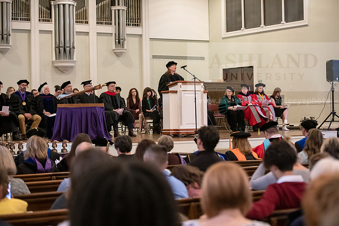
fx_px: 659
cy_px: 113
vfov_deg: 19.5
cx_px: 170
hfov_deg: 28.8
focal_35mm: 70
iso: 4000
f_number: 3.2
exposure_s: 1/200
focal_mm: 70
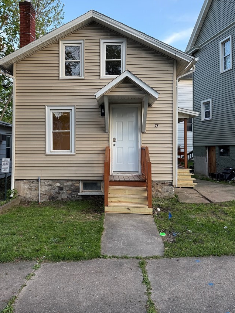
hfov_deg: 48.0
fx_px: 262
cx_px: 96
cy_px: 143
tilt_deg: +0.9
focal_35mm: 29
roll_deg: -0.4
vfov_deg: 61.5
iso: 100
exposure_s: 1/277
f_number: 1.78
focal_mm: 6.76
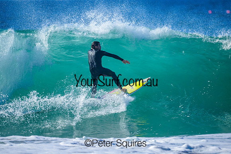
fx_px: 5405
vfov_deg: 1.6
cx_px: 109
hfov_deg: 2.4
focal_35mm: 842
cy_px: 78
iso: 320
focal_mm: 800
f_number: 6.3
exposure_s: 1/2000
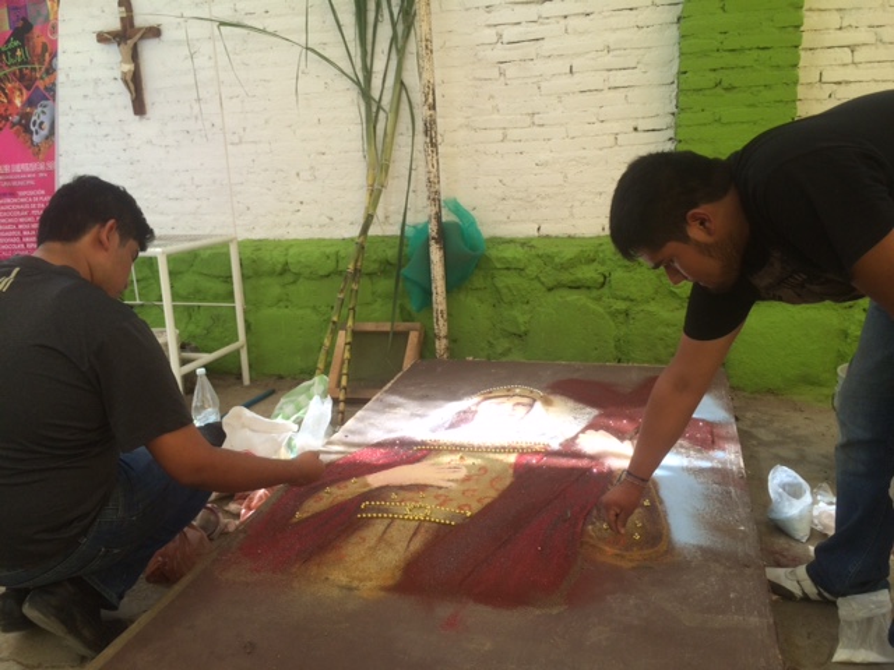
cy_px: 335
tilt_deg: -12.8
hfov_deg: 61.7
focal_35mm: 29
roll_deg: +1.0
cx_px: 447
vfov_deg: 48.2
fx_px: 749
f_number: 2.2
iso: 32
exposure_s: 1/370
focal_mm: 4.15
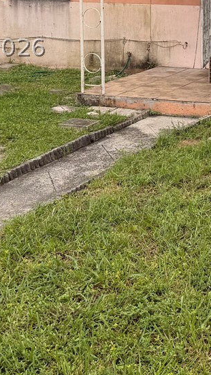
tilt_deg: -7.1
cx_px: 253
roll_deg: -0.6
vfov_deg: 27.0
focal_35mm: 76
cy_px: 47
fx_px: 755
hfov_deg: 15.3
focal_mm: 6.76
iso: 80
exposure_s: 1/2169
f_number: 1.78
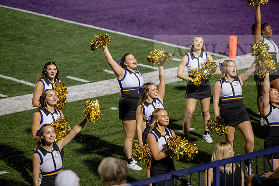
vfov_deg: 8.3
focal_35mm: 165
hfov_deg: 12.4
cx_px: 140
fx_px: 1279
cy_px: 93
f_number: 3.5
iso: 4000
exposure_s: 1/500
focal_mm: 165
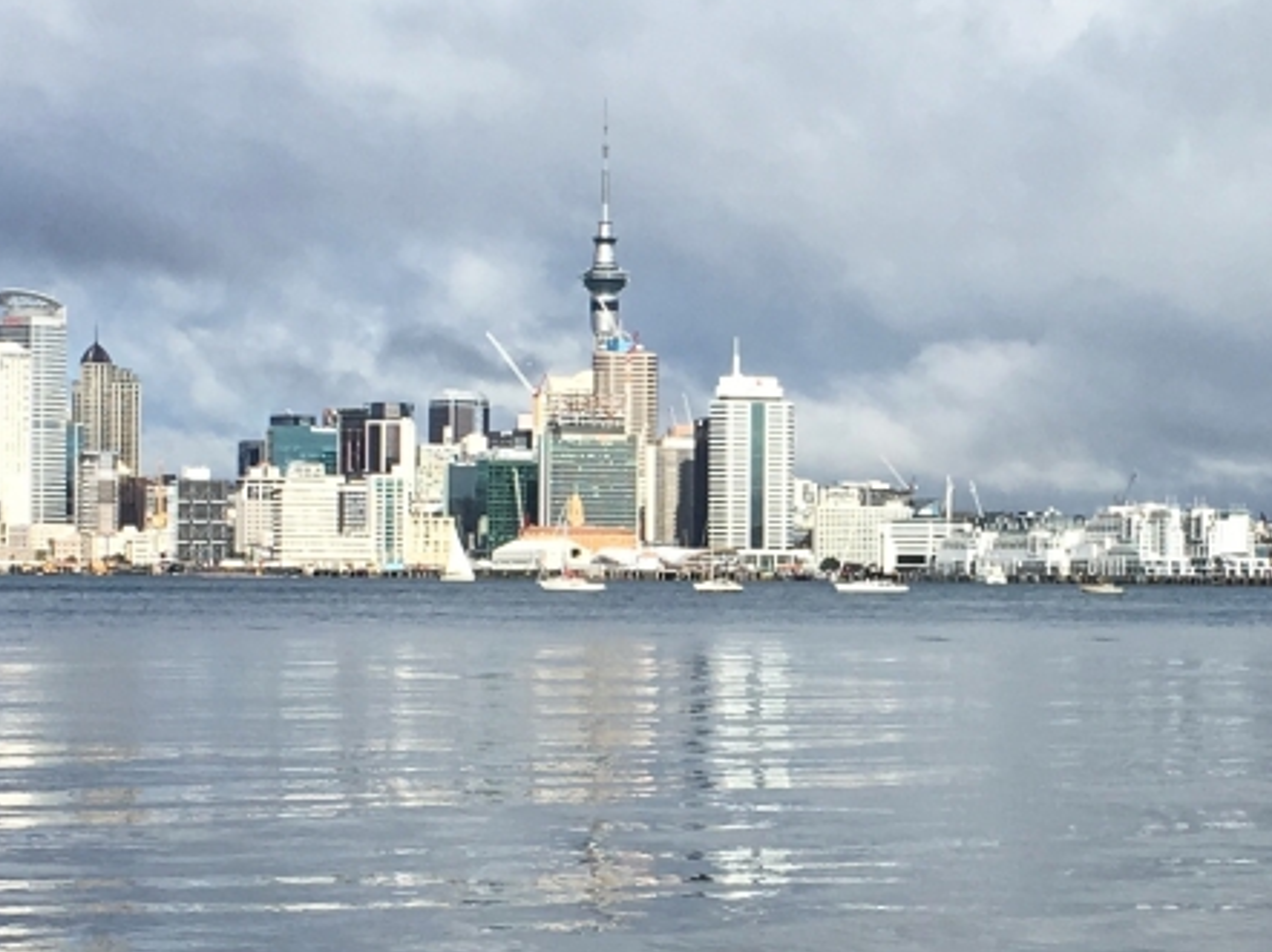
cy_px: 633
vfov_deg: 14.1
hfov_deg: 18.6
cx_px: 984
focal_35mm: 105
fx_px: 3856
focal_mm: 4.15
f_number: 2.2
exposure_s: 1/2198
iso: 25
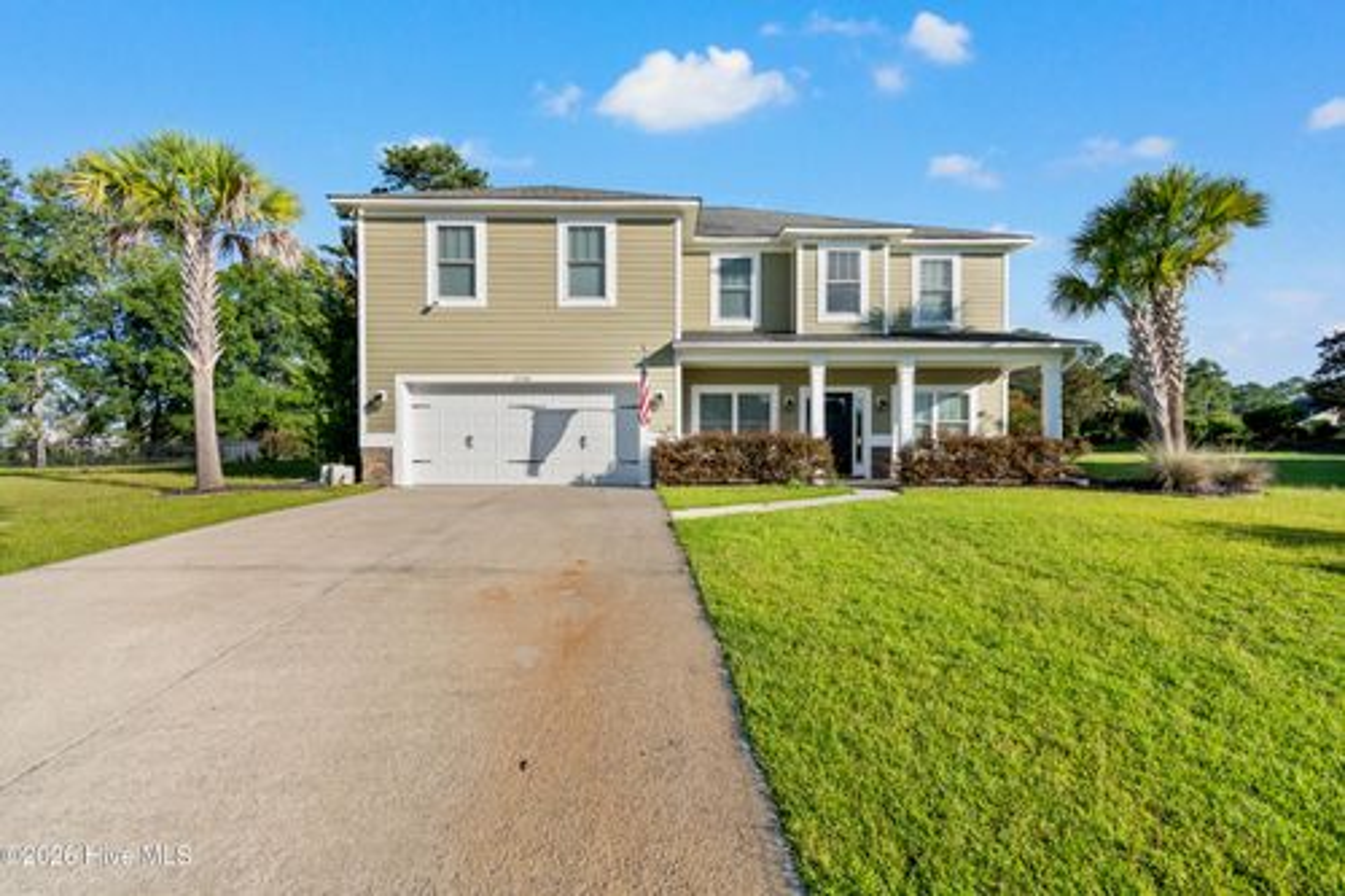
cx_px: 672
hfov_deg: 100.4
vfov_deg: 77.3
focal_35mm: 15
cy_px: 448
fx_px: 560
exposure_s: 1/250
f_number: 8
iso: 100
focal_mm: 10
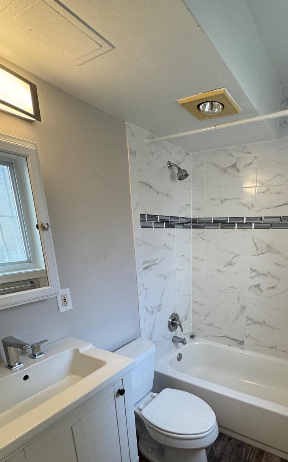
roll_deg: +0.0
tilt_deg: -17.5
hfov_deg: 58.4
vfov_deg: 82.1
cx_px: 190
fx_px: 251
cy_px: 309
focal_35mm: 20
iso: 100
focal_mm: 2.22
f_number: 2.2
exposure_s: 1/120
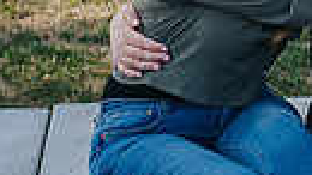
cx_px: 305
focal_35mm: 165
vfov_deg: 7.2
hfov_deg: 12.9
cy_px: -73
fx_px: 1364
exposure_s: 1/640
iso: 160
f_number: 3.2
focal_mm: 35
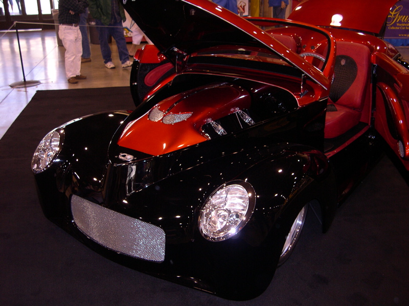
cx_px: 204
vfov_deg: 37.7
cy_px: 153
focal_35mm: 38
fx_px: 449
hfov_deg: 49.0
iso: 129
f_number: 2.8
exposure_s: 1/60
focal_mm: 8
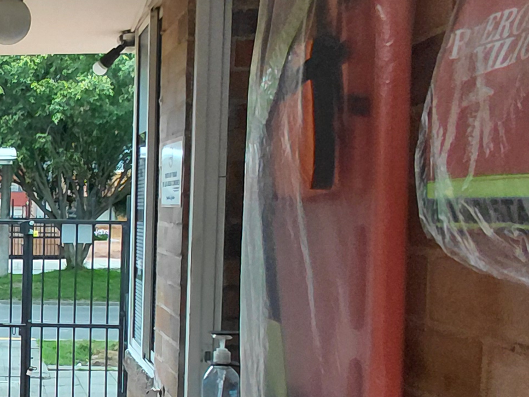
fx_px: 825
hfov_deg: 31.5
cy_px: 289
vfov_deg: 26.7
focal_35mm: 54
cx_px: -56
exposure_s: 1/125
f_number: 2.2
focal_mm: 1.64
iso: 40
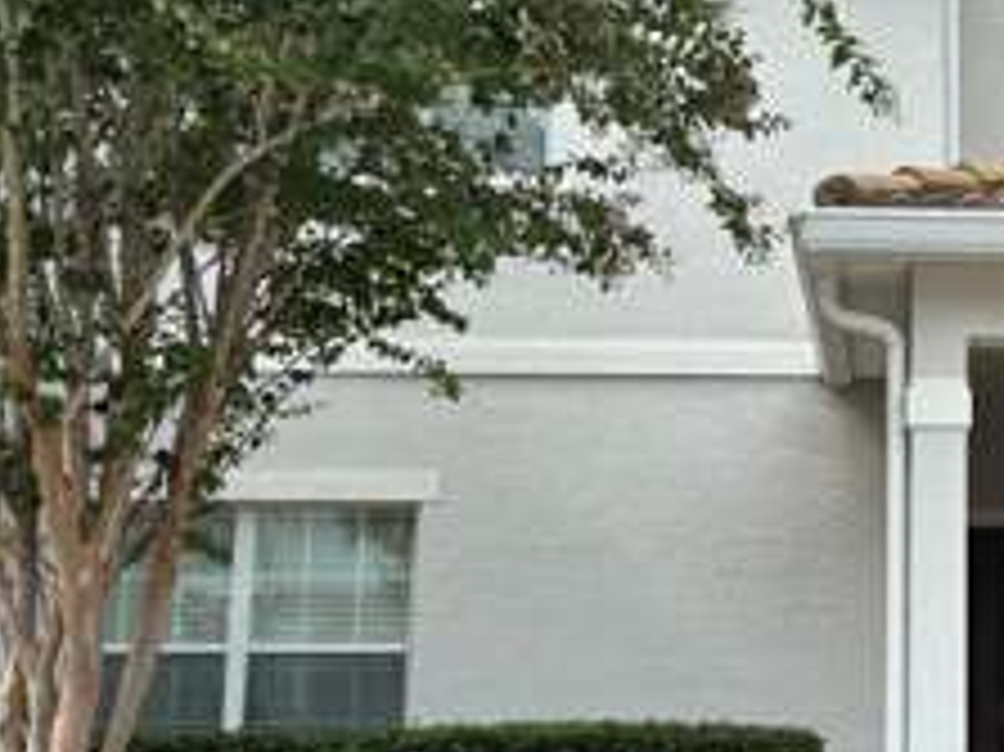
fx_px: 1623
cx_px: 963
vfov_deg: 26.0
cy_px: 437
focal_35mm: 56
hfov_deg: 32.1
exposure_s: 1/1499
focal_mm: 5.96
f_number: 1.6
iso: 50
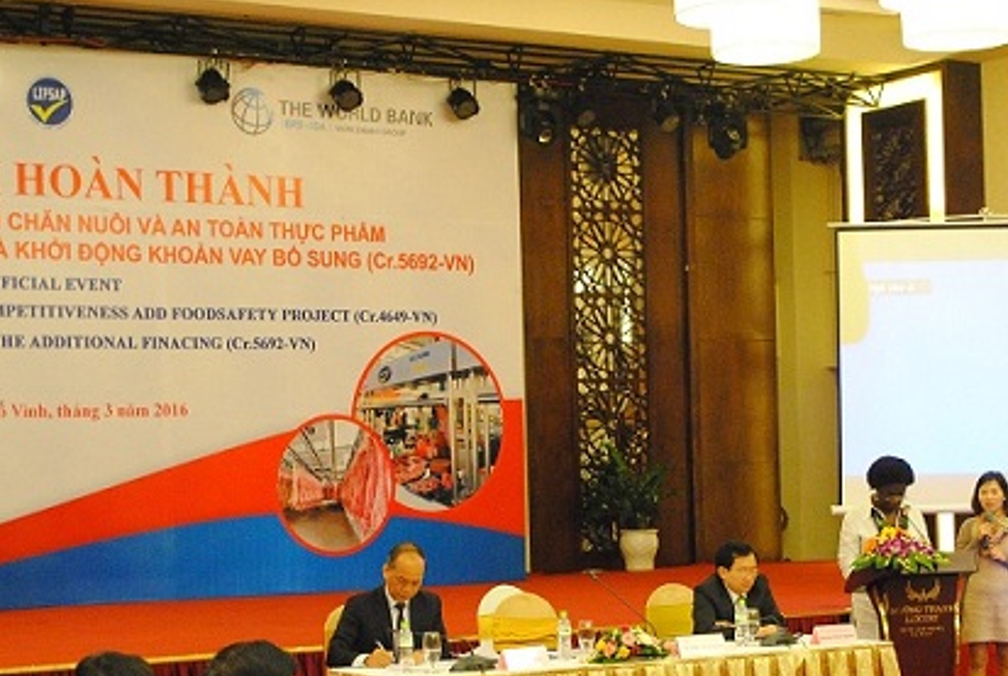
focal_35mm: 72
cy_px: 483
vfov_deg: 18.9
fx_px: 2020
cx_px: 593
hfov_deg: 28.0
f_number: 5.6
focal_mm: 32
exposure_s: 1/13
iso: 1600
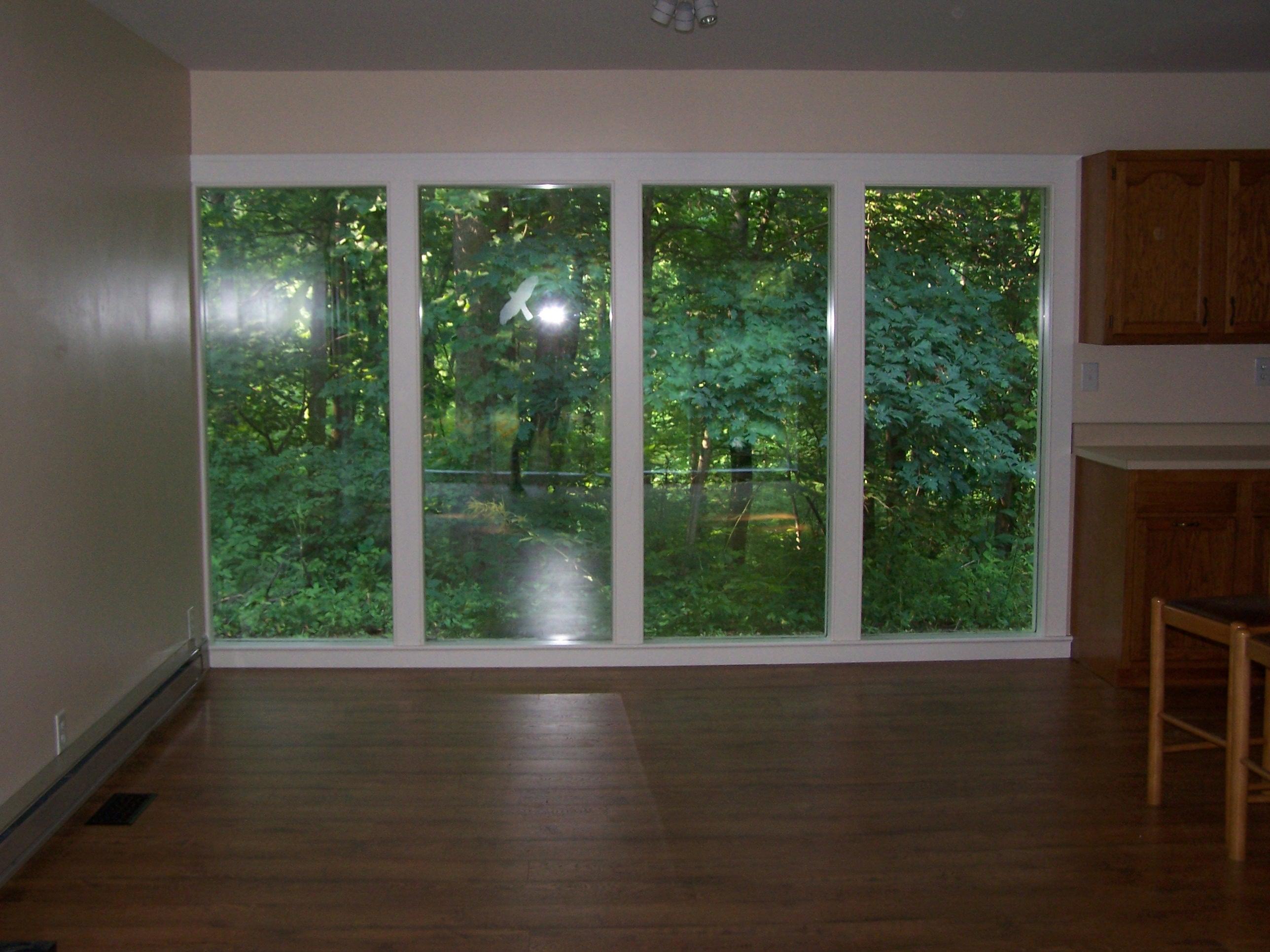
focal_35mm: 40
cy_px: 476
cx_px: 635
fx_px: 1468
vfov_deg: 36.0
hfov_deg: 46.8
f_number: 2.8
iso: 140
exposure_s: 1/60
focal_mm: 6.7
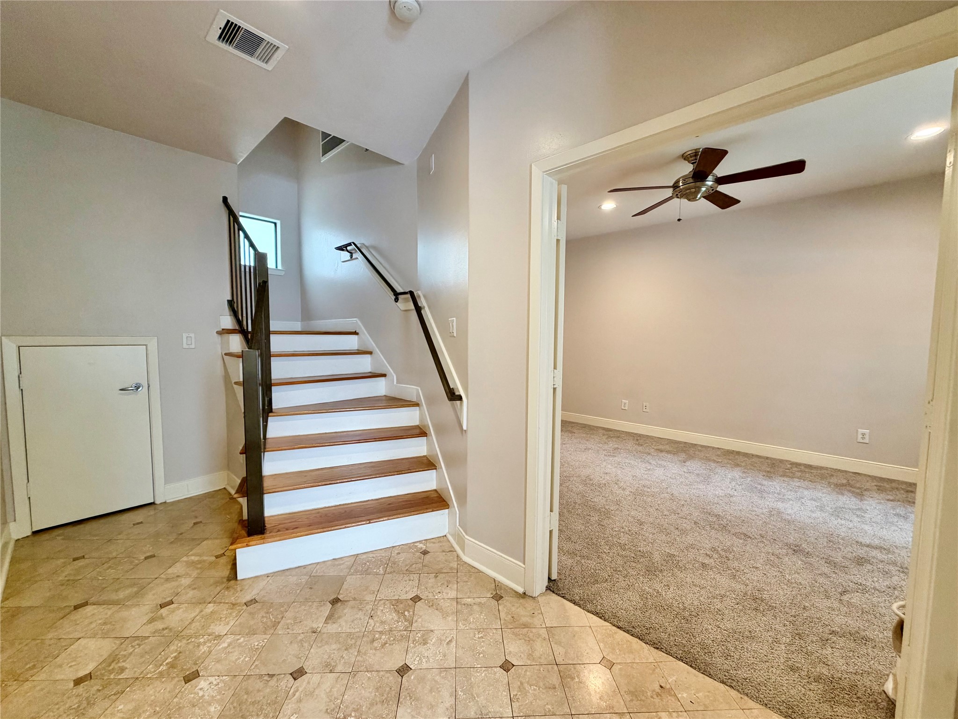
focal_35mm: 14
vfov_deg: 85.7
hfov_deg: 102.1
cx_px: 479
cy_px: 360
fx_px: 387
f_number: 2.2
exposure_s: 1/60
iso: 200
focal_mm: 2.22
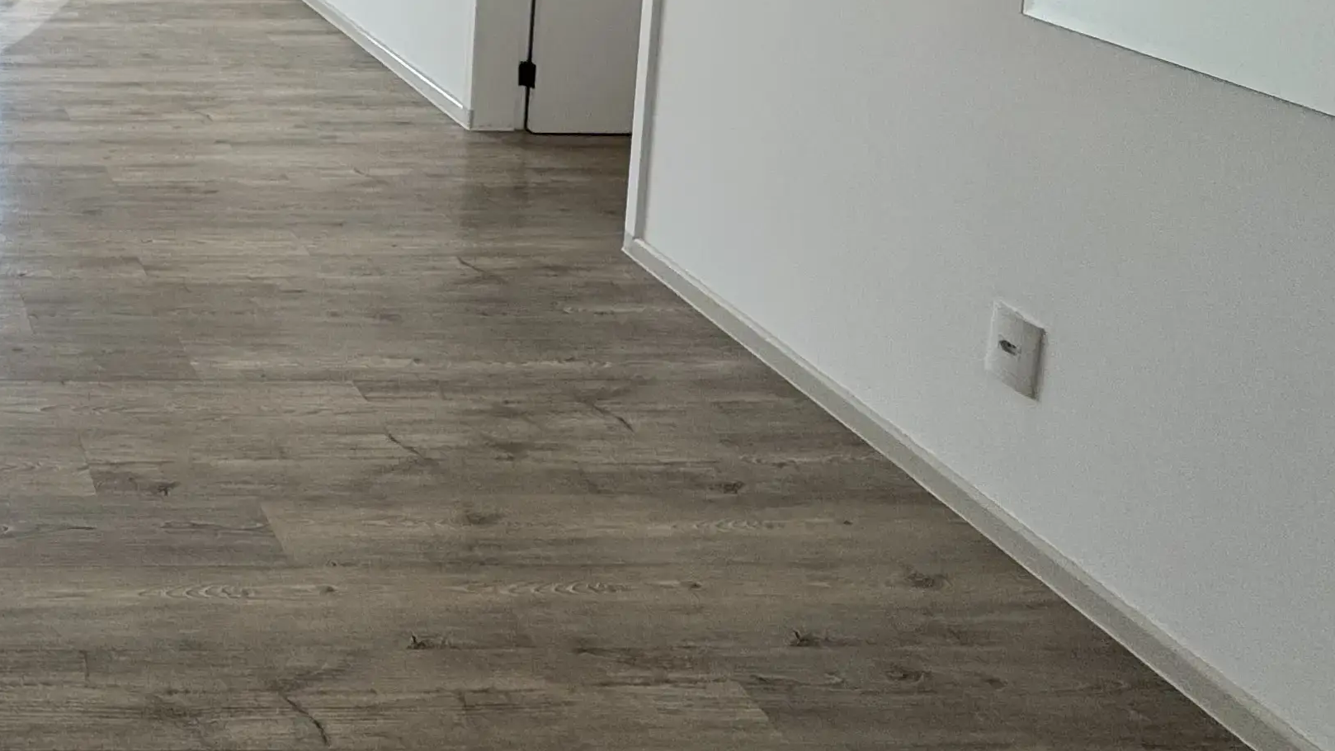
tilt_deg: -6.9
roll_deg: -0.7
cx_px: -160
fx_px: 1345
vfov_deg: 26.4
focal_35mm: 38
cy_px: -233
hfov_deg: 41.2
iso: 40
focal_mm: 2.22
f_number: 2.2
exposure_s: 1/373
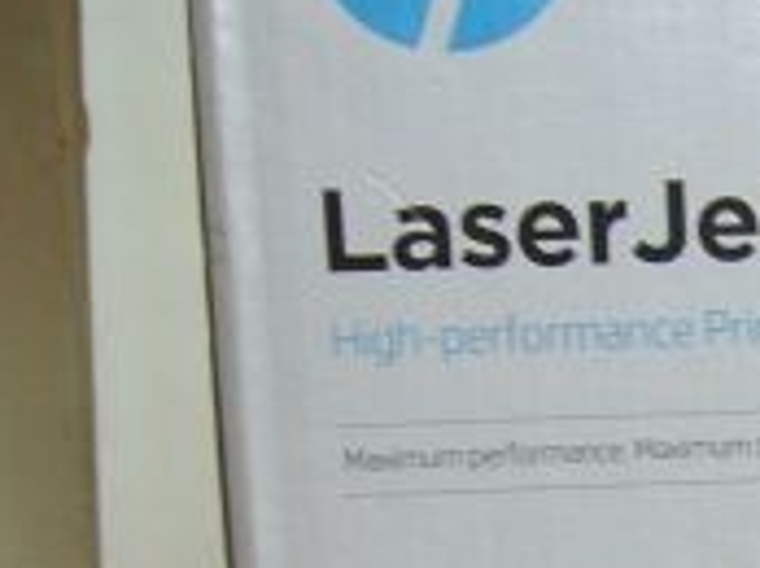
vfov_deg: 8.9
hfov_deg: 11.4
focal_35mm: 161
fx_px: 3530
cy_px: 878
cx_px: 1350
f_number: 2.8
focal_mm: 5.8
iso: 100
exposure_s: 1/30
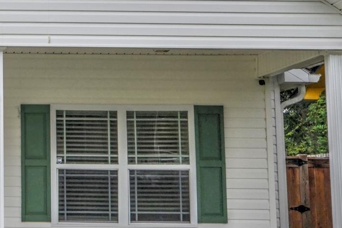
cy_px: 68
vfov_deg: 13.9
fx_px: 931
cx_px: -75
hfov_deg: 19.5
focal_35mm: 98
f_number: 5.6
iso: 100
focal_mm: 20
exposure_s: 1/125
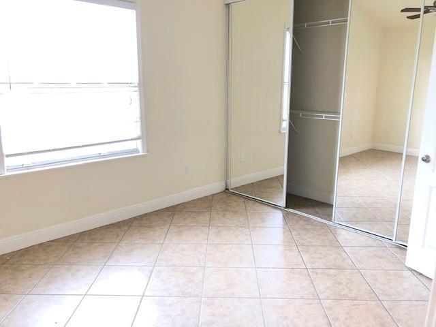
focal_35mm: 28
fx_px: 353
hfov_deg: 63.4
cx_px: 218
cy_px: 164
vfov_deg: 49.7
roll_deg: -0.3
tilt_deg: -14.6
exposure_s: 1/17
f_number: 1.8
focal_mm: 3.99
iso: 40
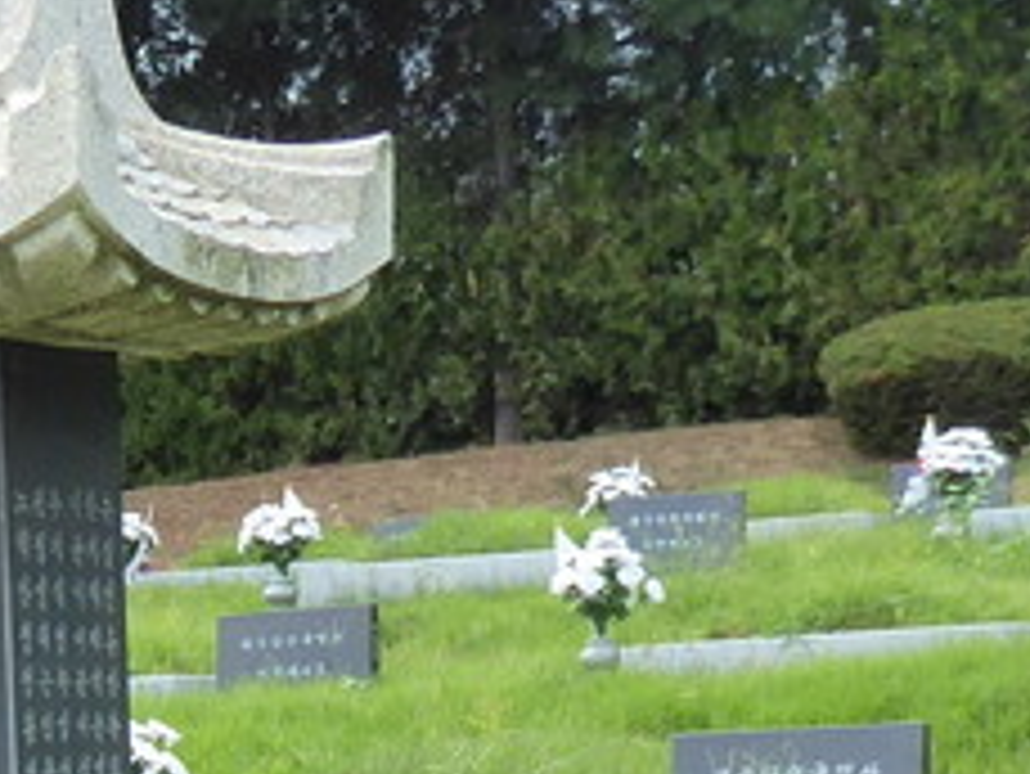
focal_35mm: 131
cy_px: 1332
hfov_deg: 14.7
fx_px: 3900
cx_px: -54
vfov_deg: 10.7
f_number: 3.3
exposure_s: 1/400
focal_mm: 4.3
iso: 160
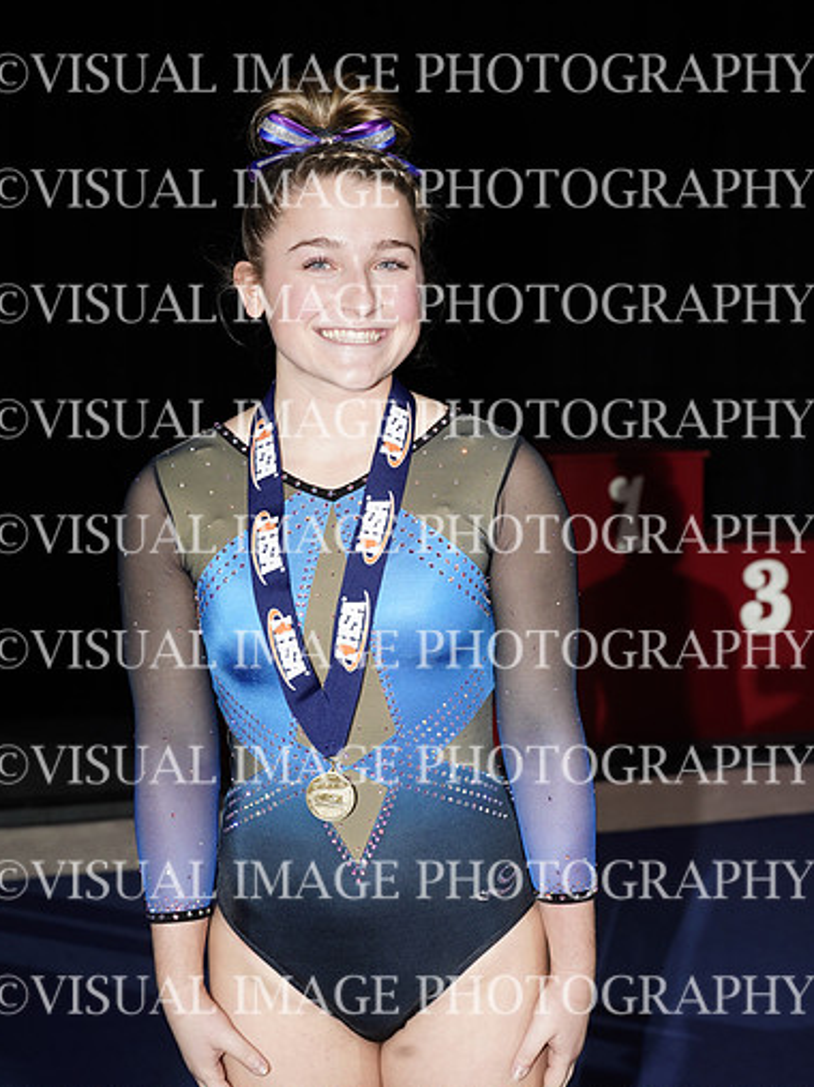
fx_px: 2415
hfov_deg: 19.1
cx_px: 402
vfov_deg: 25.3
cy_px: 592
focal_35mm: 77
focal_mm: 70
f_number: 8
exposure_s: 1/125
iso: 800
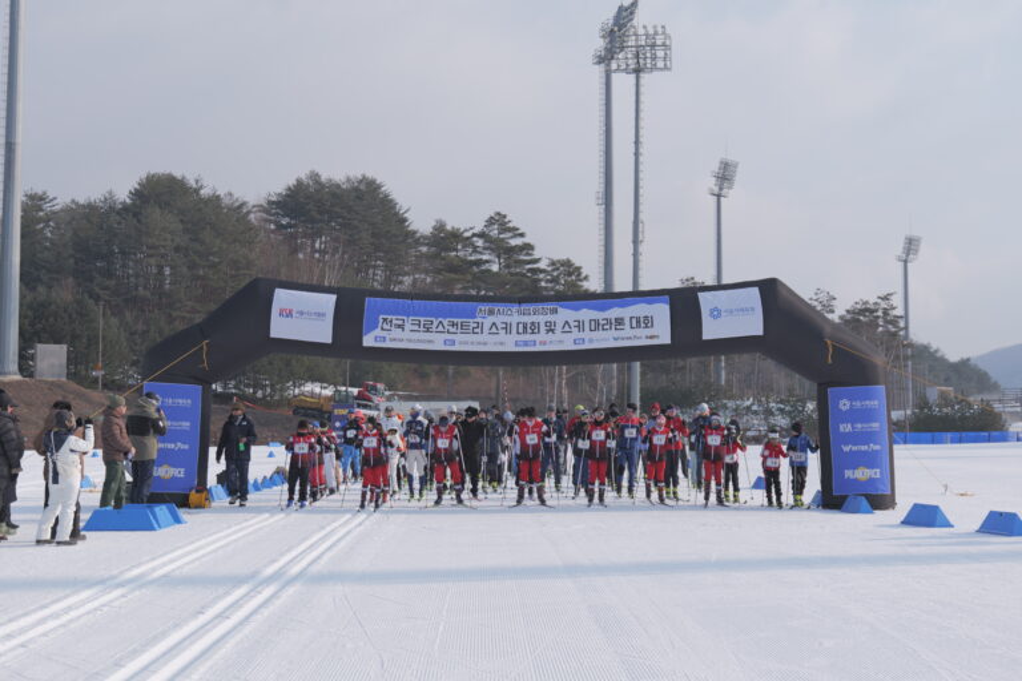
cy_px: 340
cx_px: 511
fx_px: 1504
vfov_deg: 25.5
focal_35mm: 53
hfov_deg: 37.5
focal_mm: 53
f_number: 5.5
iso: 100
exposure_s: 1/500
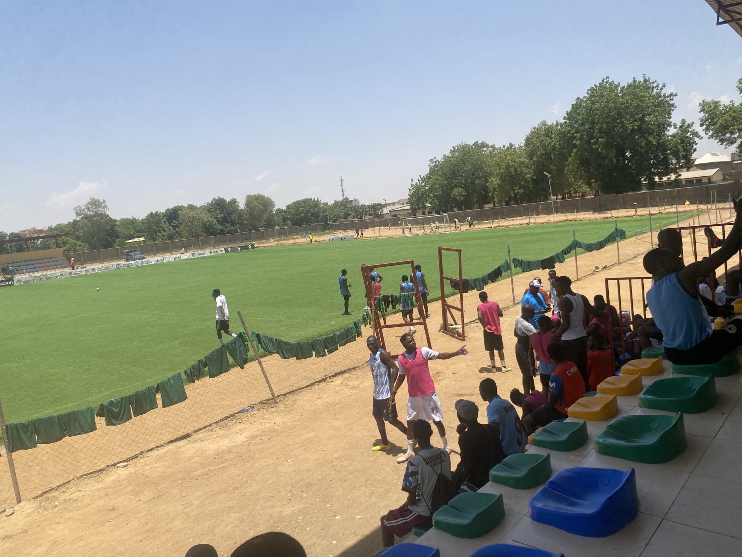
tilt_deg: -4.1
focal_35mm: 26
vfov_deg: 53.1
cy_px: 278
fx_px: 557
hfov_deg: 67.3
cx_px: 371
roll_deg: +8.1
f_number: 1.8
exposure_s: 1/3401
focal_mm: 4.25
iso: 32
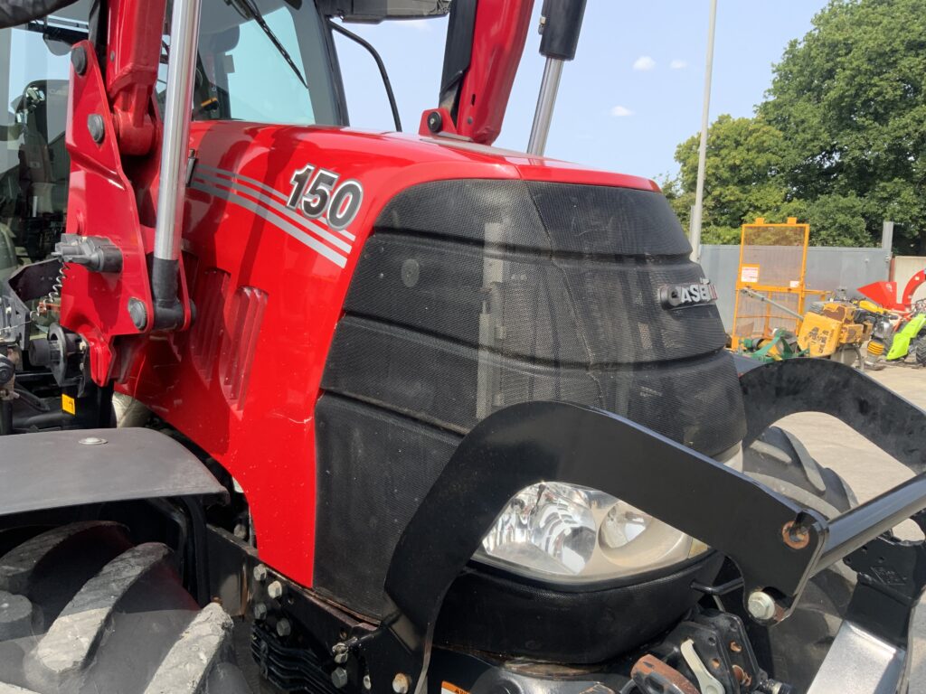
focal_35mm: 29
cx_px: 463
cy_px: 347
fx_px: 776
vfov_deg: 48.2
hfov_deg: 61.7
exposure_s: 1/568
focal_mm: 3
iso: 16
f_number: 1.8
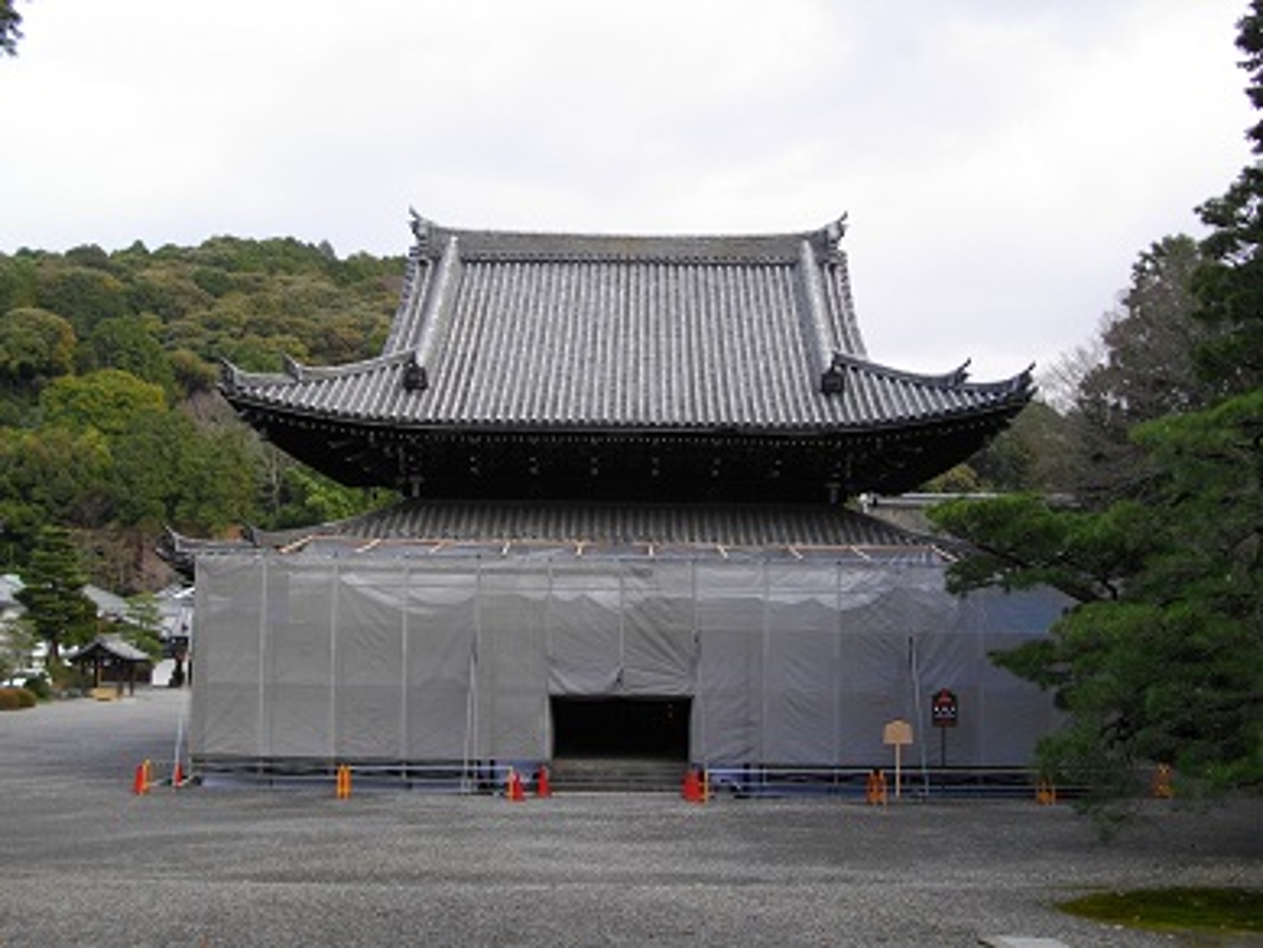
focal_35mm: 40
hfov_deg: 46.8
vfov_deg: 36.0
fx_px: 1460
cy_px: 474
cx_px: 632
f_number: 3.2
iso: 100
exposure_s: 1/160
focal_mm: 7.1
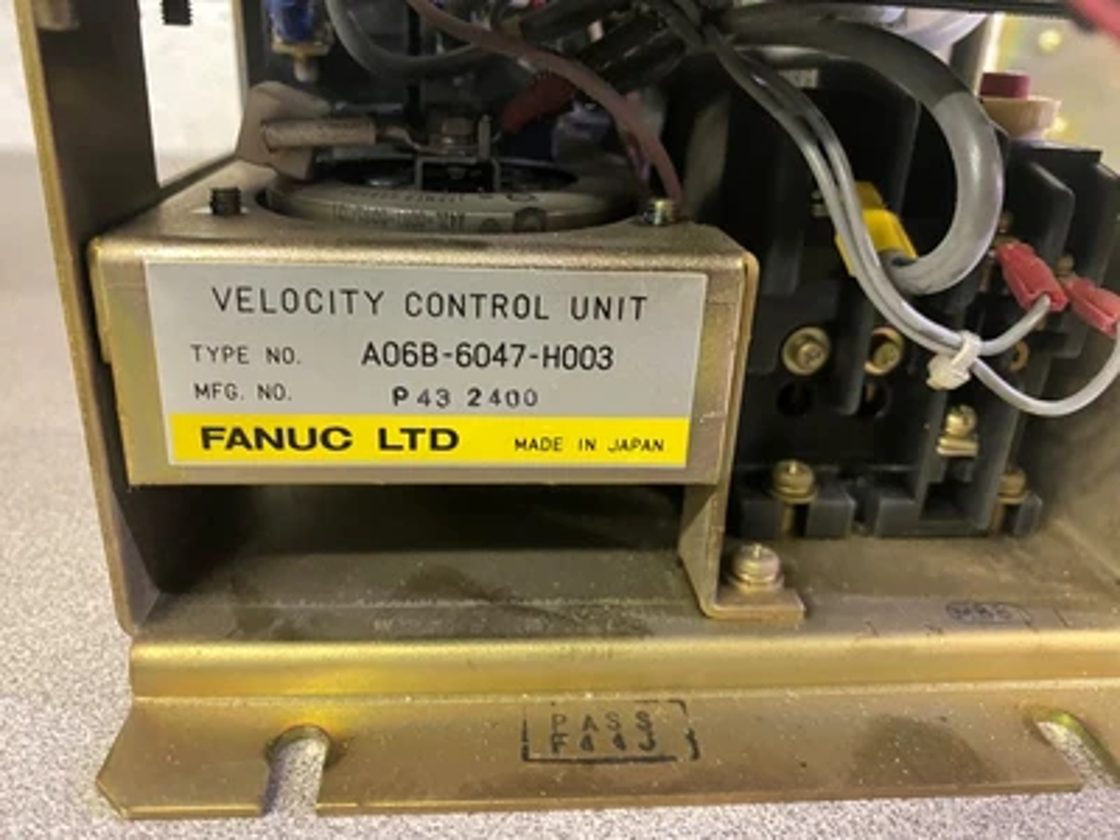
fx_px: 841
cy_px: 420
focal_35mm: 26
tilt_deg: -22.8
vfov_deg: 53.1
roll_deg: -2.0
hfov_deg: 67.3
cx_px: 560
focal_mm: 4.25
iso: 500
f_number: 1.8
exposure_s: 1/30
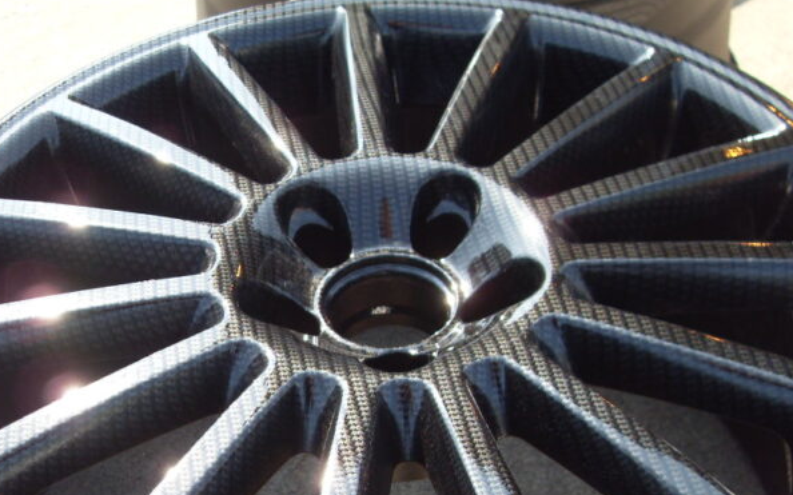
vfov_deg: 25.4
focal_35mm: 50
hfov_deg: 40.3
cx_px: 367
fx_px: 1080
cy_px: 391
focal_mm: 6.3
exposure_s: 1/60
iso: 80
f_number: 7
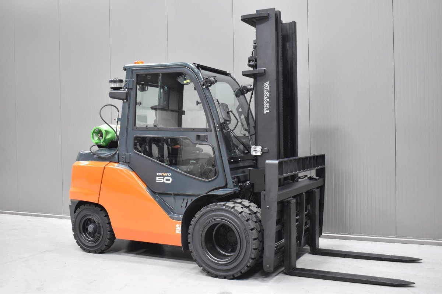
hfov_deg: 51.3
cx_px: 221
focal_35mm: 38
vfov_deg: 35.5
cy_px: 147
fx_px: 460
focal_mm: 25
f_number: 4
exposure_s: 1/30
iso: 1600
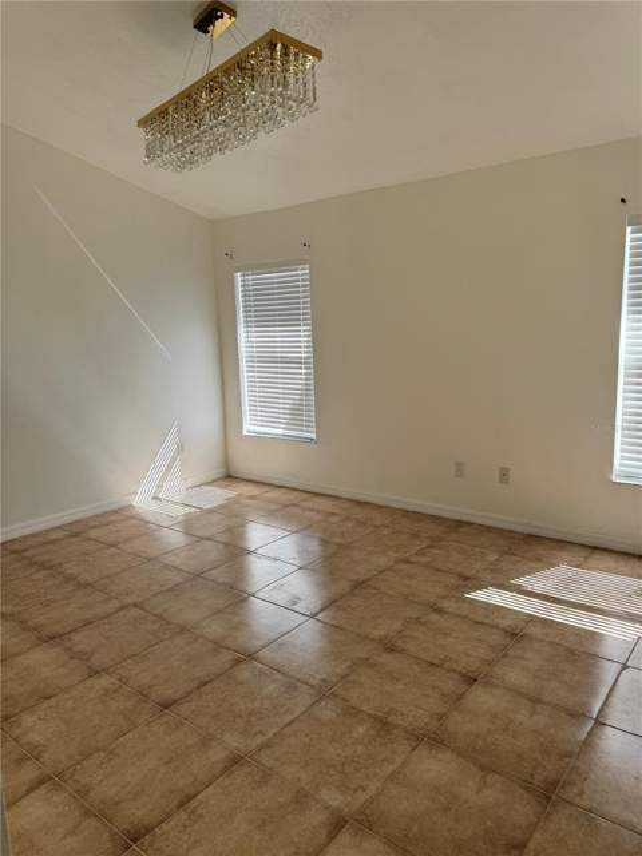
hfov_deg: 56.8
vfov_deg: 71.6
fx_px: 593
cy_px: 428
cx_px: 321
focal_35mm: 24
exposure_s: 1/194
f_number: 1.78
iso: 80
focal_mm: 6.76
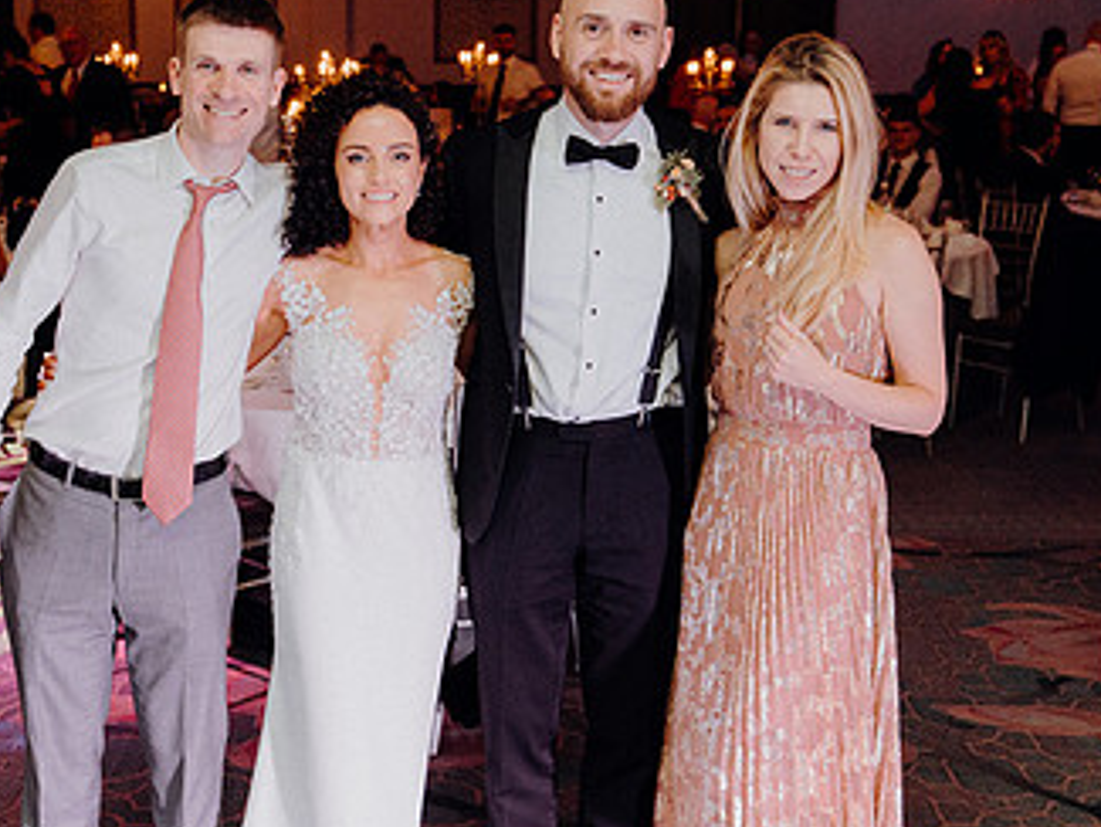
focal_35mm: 60
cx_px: 444
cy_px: 442
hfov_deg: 32.1
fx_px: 1909
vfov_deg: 24.4
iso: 2500
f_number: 3.5
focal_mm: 35
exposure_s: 1/160
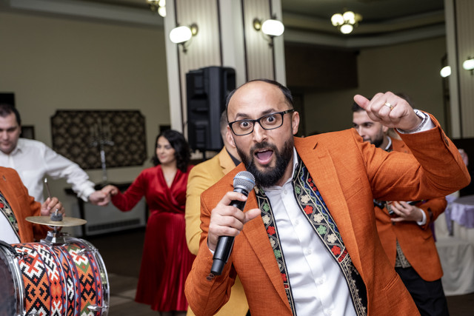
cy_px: 158
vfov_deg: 27.0
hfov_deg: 39.6
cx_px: 237
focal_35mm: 50
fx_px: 658
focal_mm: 33.2
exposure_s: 1/160
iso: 1000
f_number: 2.8
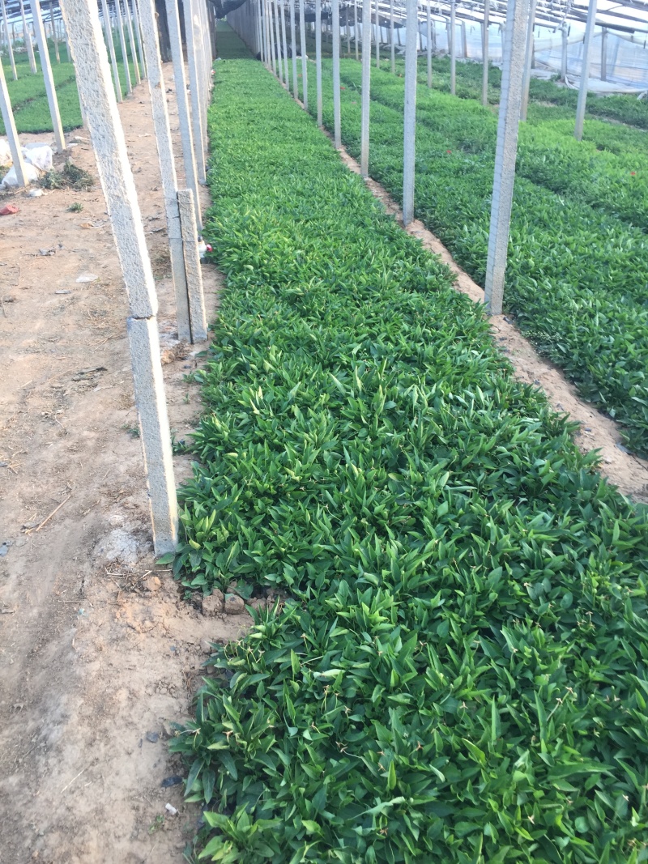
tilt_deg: -28.8
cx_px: 324
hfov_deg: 48.2
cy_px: 432
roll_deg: +1.0
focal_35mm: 29
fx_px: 724
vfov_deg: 61.7
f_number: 2.2
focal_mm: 4.15
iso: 32
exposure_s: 1/100
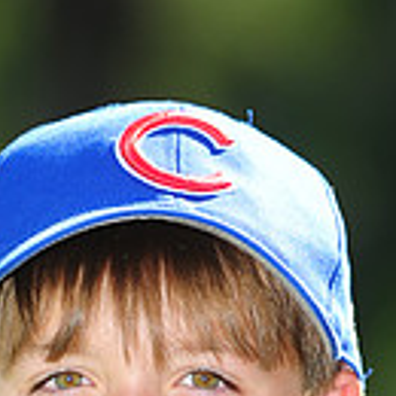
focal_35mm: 757
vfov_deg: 2.3
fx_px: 9798
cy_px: 722
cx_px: 171
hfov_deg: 2.3
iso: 200
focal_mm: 200
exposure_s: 1/500
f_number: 4.5
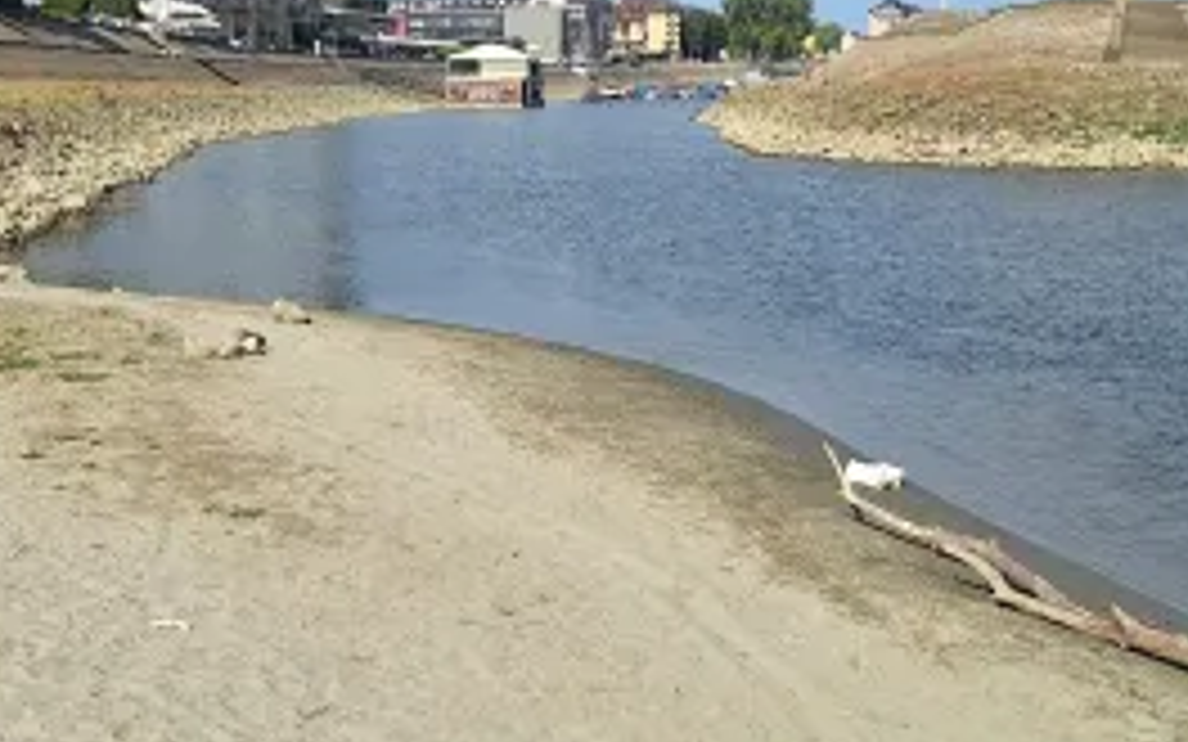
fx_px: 1910
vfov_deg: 21.6
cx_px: 508
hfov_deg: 34.5
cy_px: 108
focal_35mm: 59
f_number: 1.8
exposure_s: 1/2710
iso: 40
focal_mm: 5.54
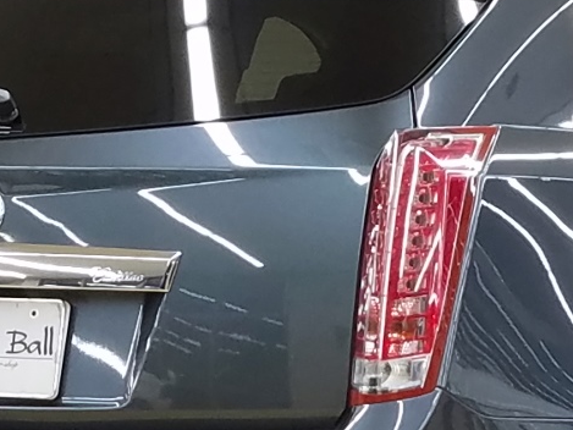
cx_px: 359
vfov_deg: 20.5
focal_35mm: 71
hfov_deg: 27.3
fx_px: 1176
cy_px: 333
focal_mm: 4.2
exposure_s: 1/50
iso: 80
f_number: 1.7
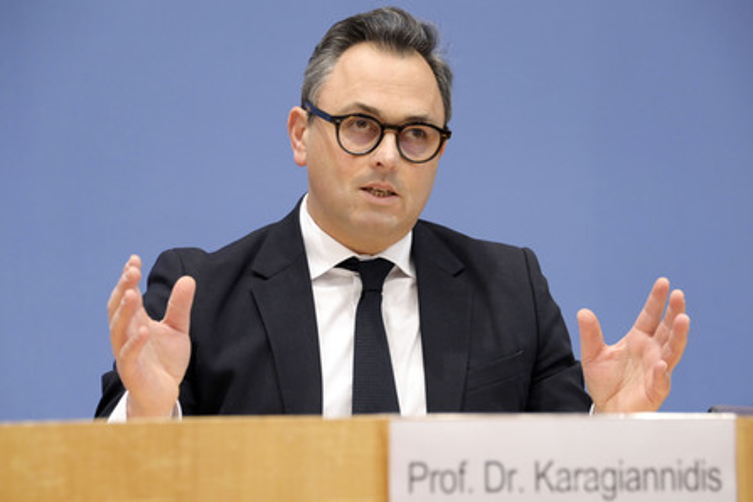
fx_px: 2447
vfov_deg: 11.7
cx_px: 378
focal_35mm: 117
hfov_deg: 17.5
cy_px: 251
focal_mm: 116
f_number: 5.6
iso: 5000
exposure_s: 1/400
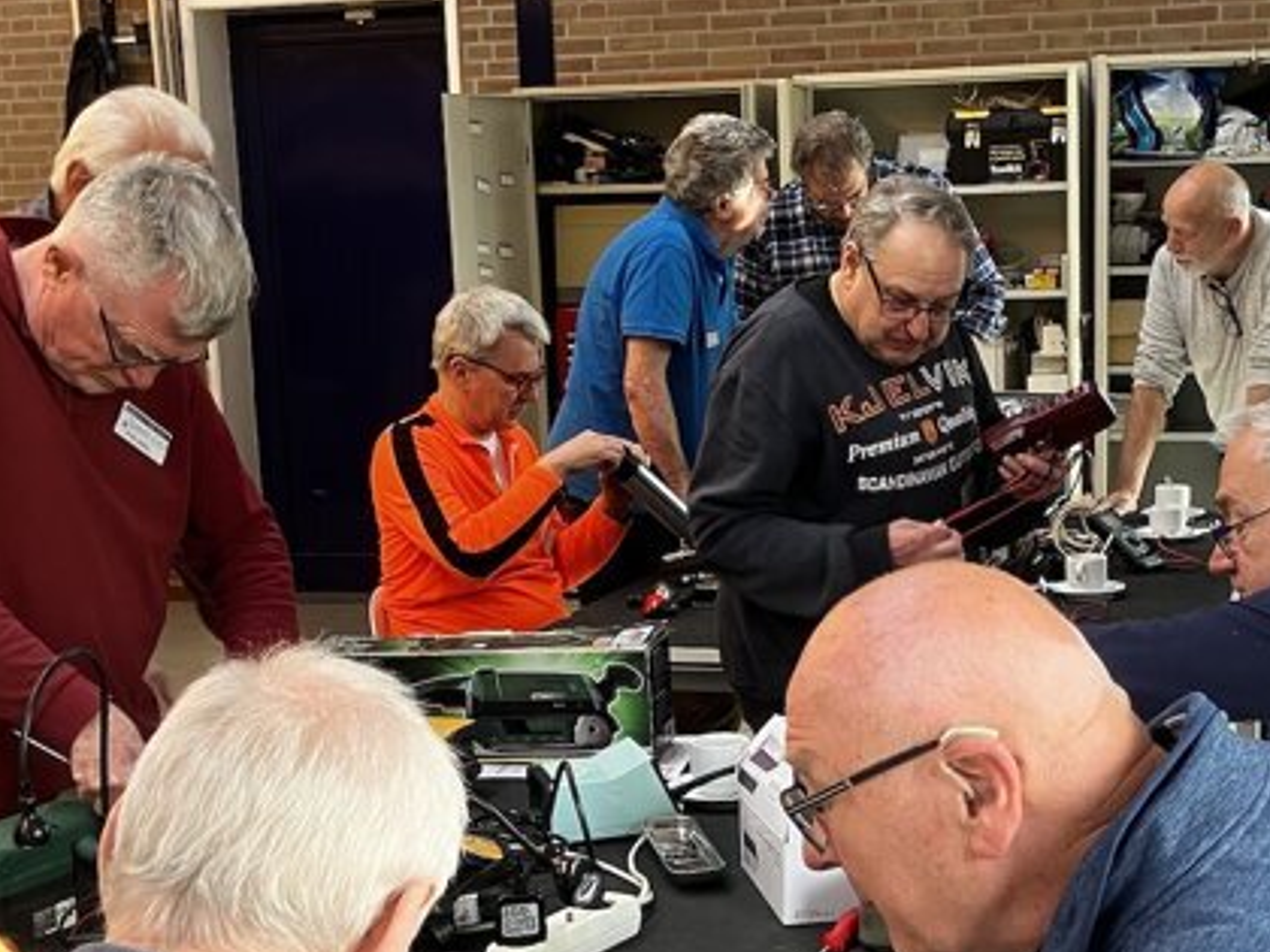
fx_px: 2201
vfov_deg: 24.4
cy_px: 591
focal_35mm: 60
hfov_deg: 32.0
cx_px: 822
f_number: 1.8
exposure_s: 1/50
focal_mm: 3.99
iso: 50
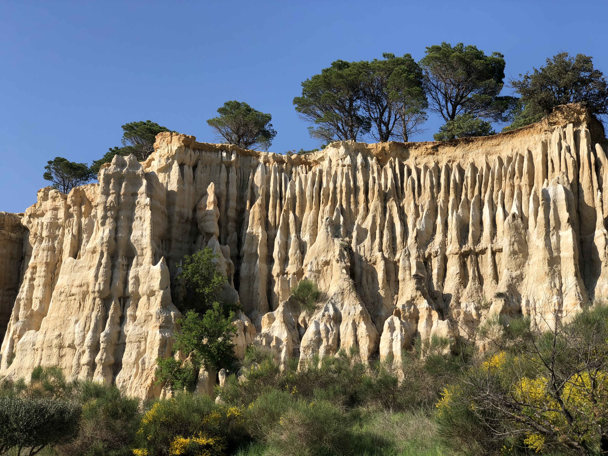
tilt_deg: +14.6
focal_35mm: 52
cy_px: 228
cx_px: 304
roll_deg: +0.0
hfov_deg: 36.8
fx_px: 913
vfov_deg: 28.0
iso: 16
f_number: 2.4
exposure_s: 1/906
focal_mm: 6
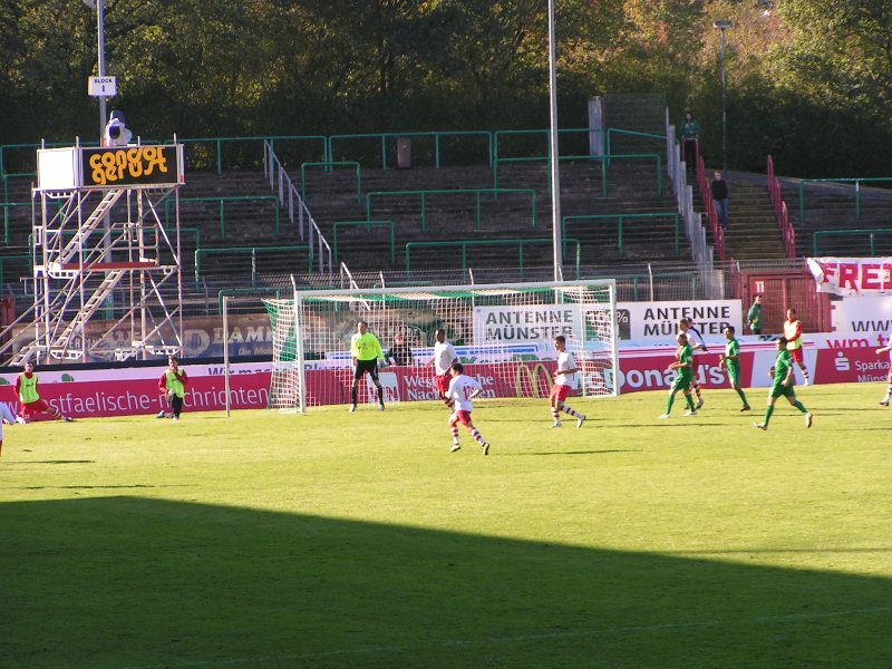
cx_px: 446
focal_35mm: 206
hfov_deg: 9.6
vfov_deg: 7.2
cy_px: 334
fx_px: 5308
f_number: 4.5
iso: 50
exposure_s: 1/200
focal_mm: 31.5
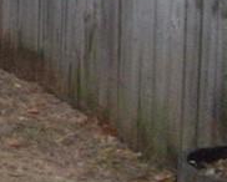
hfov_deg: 8.9
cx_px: -342
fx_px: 1291
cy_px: -71
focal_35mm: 192
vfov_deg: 7.9
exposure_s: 1/57.5
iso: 424
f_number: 3.8
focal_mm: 5.9
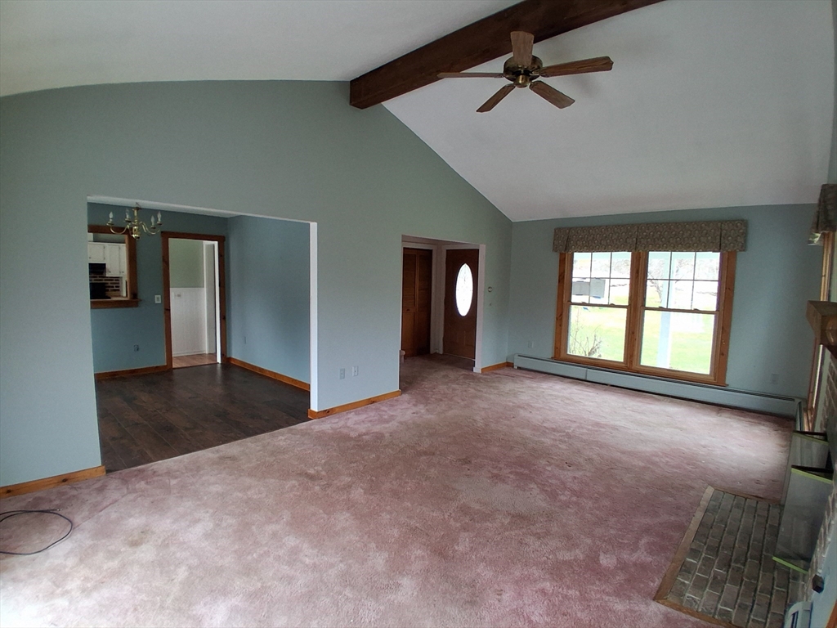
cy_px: 314
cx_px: 418
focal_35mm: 17
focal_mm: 1.4
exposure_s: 1/120
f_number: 2.2
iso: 160
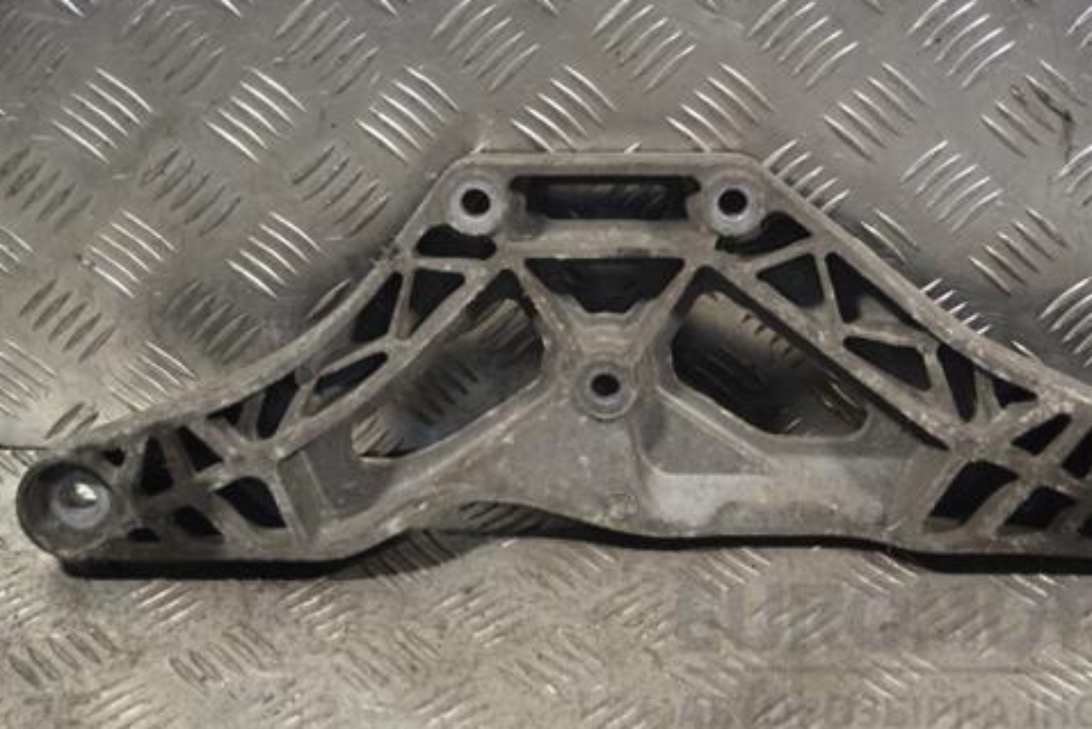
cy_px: 313
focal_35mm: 64
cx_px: 633
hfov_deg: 31.4
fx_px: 1942
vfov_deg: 21.2
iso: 400
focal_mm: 34
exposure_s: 1/80
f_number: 5
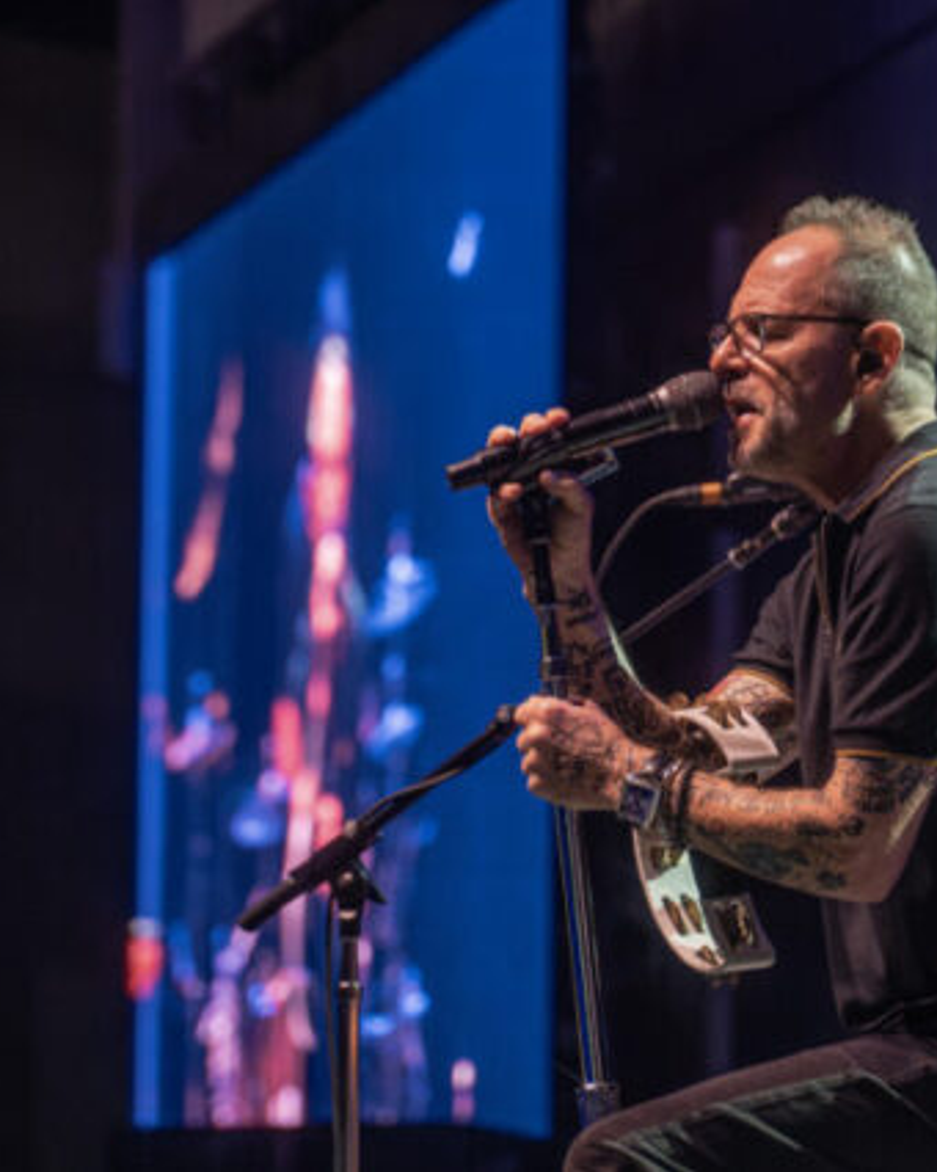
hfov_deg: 2.7
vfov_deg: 3.4
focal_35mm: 566
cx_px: 375
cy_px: 586
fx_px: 19620
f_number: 8
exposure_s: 1/100
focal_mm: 400
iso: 4000
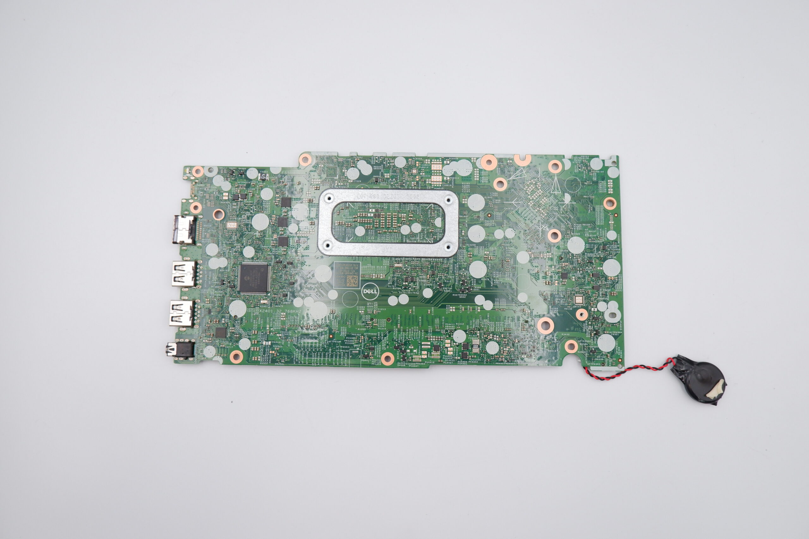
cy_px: 270
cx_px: 404
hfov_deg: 76.1
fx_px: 517
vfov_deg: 55.1
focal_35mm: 23
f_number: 5.6
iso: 800
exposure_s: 1/350
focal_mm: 15
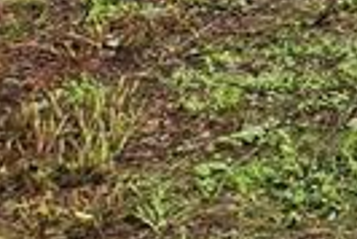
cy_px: -556
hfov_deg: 8.2
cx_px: 1283
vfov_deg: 6.6
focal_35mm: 184
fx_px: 1827
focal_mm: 5.4
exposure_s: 1/180
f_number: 1.8
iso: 20
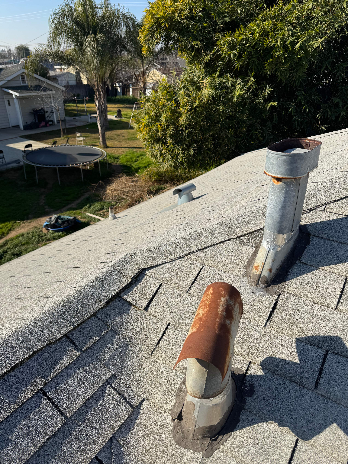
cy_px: 232
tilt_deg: -28.8
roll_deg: -1.1
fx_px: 322
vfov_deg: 71.6
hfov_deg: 56.8
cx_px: 174
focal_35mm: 24
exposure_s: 1/5348
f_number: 1.78
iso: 80
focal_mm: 6.76
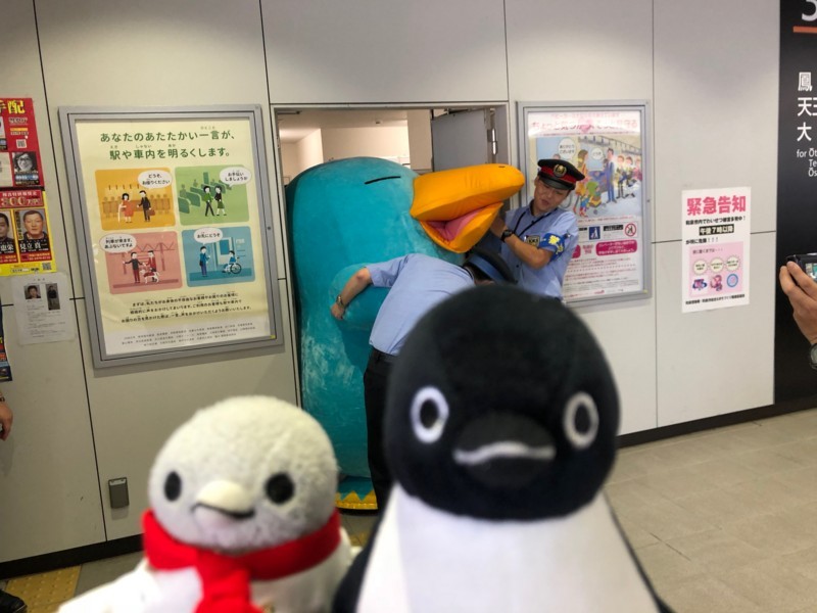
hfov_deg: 63.4
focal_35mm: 28
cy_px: 306
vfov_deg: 49.7
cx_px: 408
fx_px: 661
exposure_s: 1/30
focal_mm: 3.99
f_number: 1.8
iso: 40
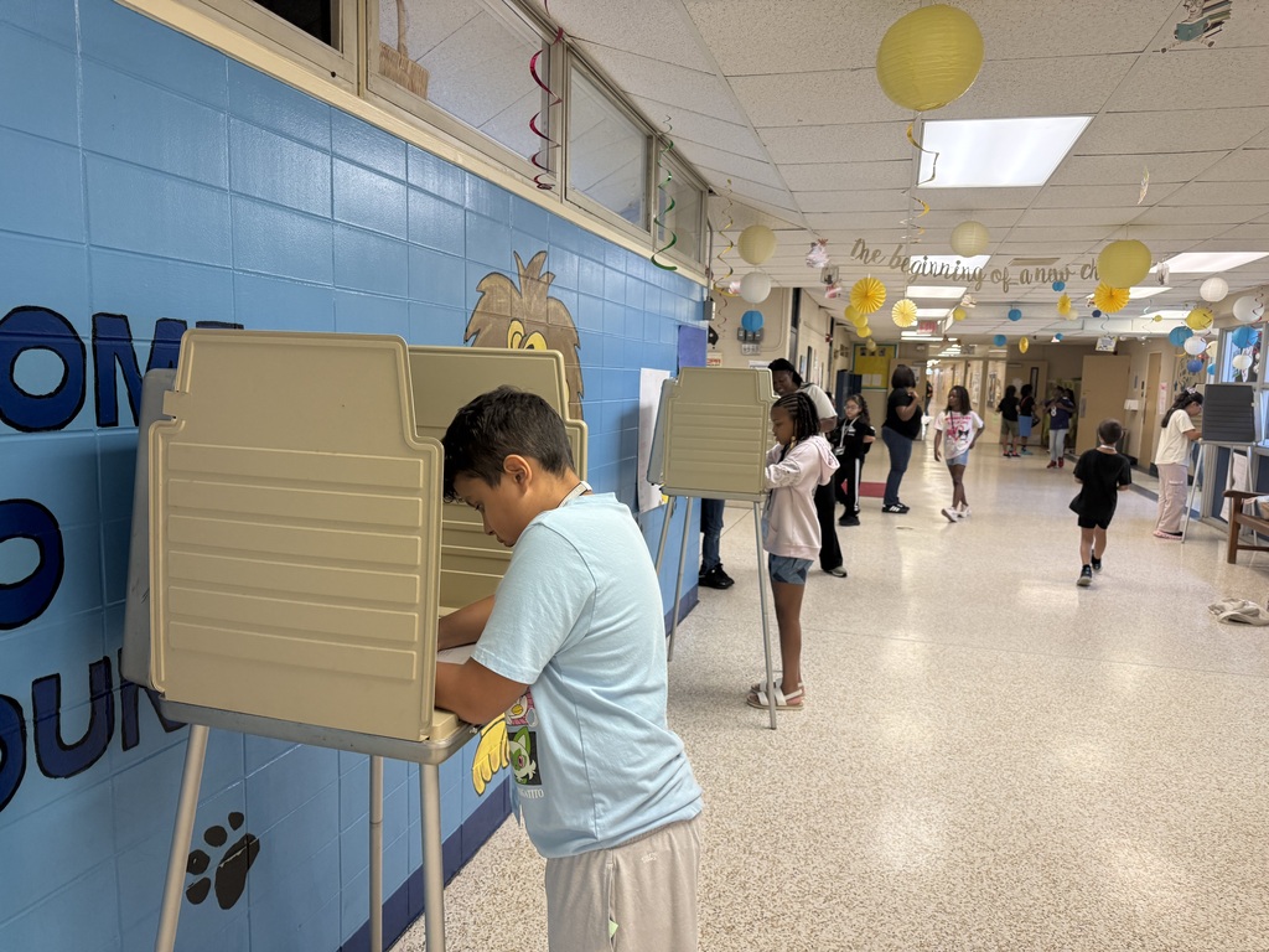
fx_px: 880
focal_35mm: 24
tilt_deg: -10.7
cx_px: 634
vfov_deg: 56.8
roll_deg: -1.1
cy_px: 476
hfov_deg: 71.6
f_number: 1.78
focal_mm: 6.76
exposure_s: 1/120
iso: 160
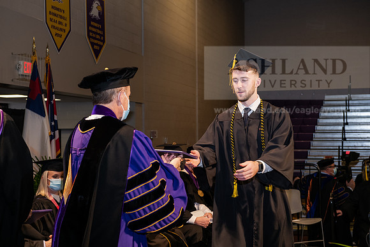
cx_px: 185
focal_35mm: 62
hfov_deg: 32.4
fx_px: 637
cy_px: 124
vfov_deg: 21.9
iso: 1600
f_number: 6.3
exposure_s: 1/200
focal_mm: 62
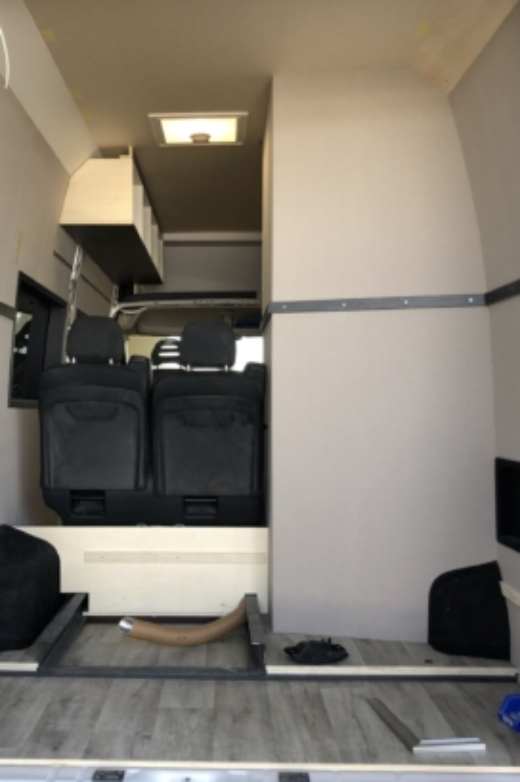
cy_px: 425
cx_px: 216
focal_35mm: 38
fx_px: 825
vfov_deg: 50.7
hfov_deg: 34.9
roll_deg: -0.3
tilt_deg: -3.7
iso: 25
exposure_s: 1/50
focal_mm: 4
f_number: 1.8
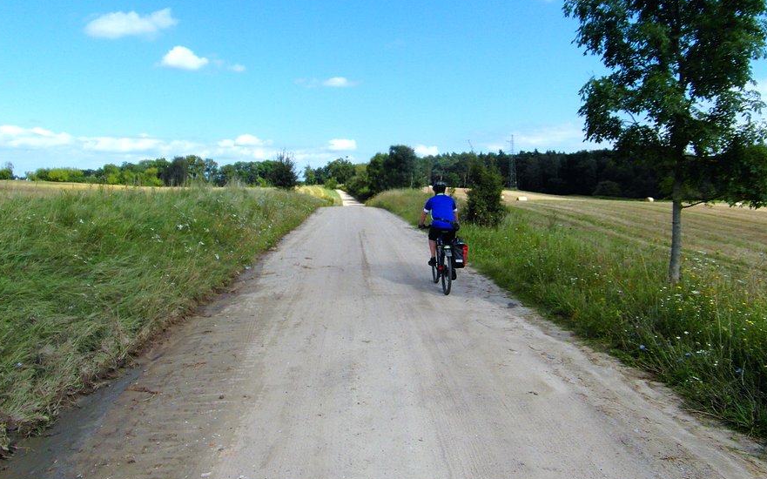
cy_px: 211
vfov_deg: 47.5
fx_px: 543
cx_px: 381
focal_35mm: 26
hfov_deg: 70.4
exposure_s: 1/1000
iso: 100
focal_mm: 4
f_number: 3.6
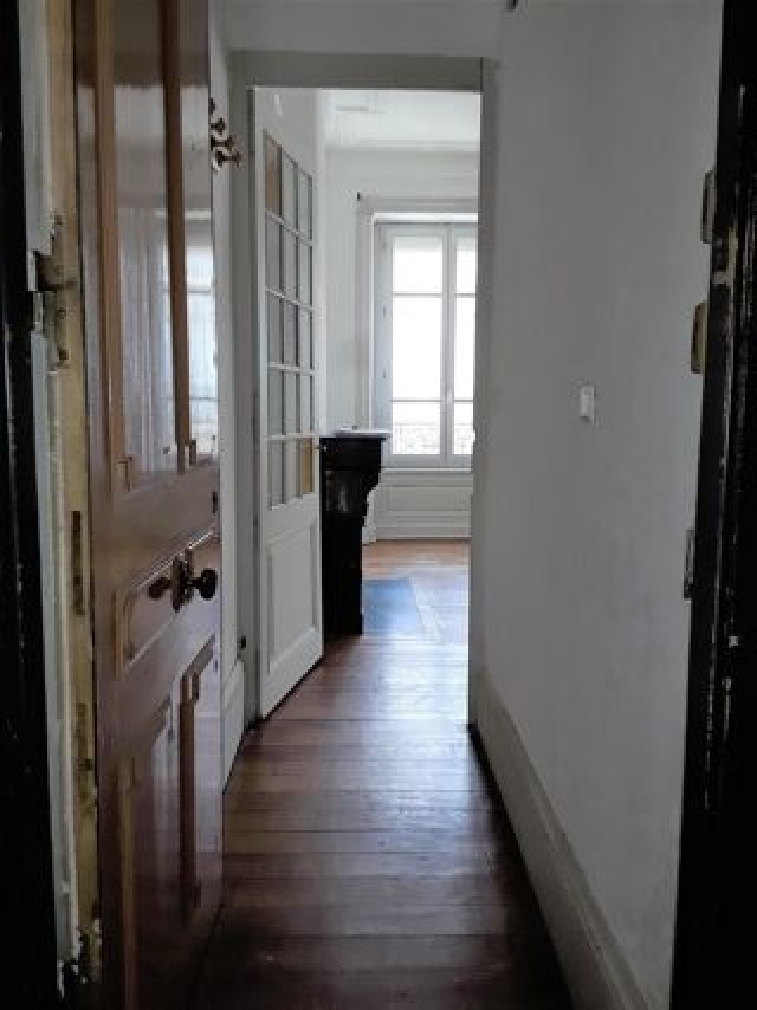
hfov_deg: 51.3
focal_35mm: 27
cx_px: 378
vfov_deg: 65.3
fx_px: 788
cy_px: 505
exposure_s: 1/50
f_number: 1.9
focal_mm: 2.91
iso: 50
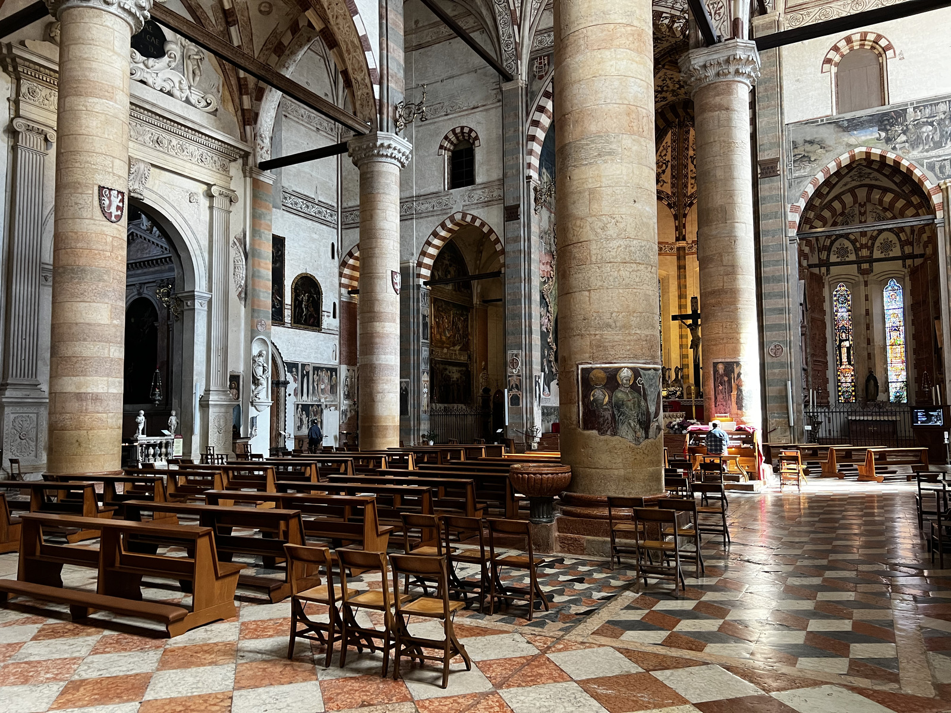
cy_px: 356
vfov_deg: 53.1
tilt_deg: +4.9
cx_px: 476
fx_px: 714
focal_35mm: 26
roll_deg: +0.7
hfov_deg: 67.3
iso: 250
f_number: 1.5
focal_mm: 5.7
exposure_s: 1/50
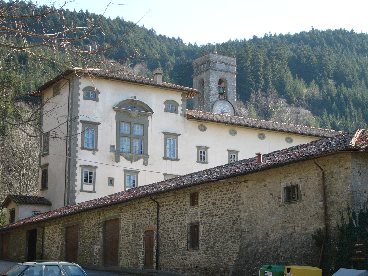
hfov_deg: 24.7
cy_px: 138
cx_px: 184
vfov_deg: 18.7
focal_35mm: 79
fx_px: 840
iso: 50
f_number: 4.3
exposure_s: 1/100
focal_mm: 13.1
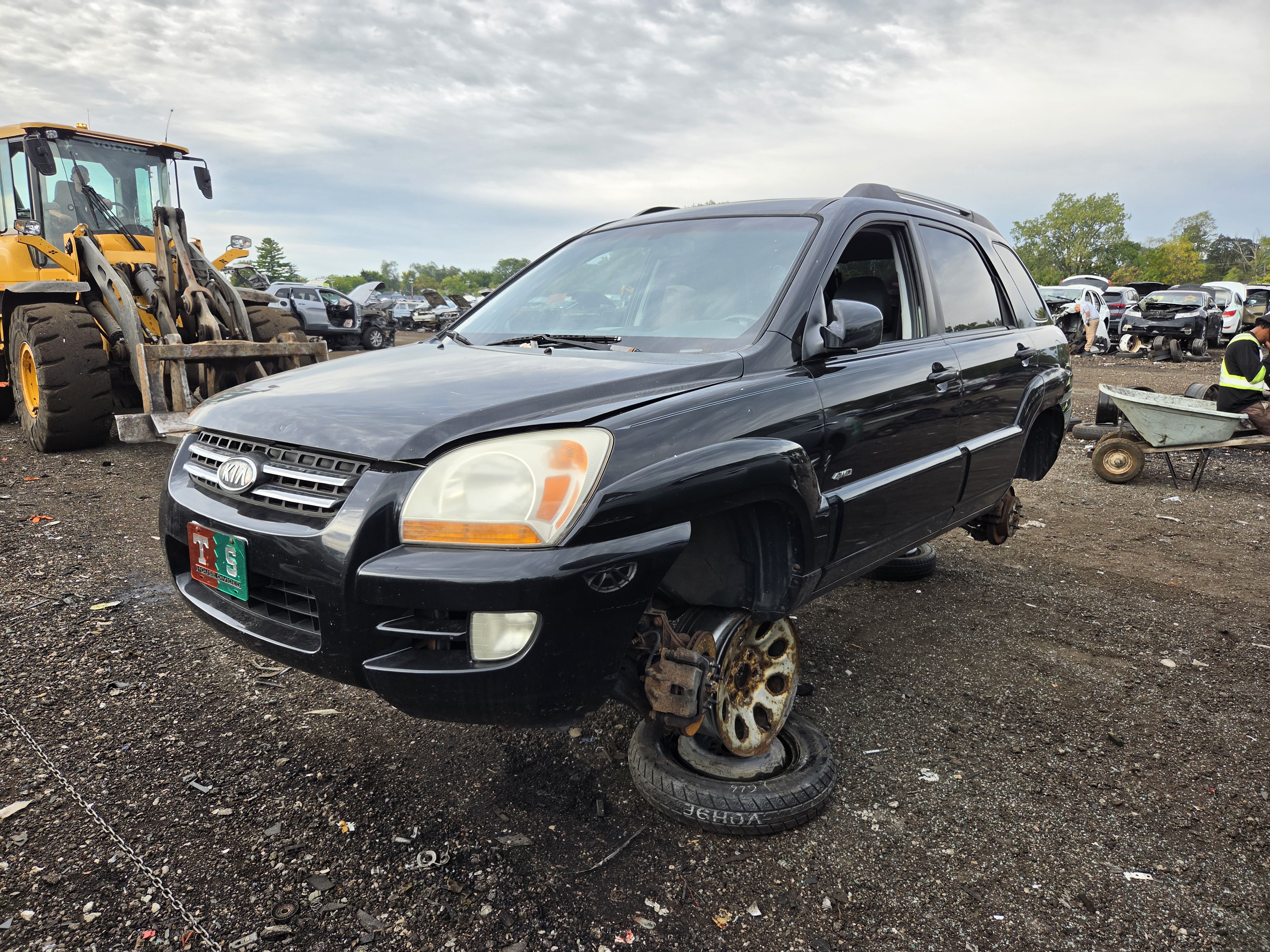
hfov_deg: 73.9
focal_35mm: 23
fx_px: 844
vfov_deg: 58.9
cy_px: 476
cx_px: 635
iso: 80
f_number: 1.8
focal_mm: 5.4
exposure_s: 1/2000
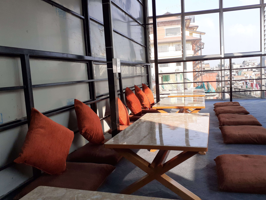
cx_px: 139
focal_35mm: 29
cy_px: 97
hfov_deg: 61.6
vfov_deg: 48.2
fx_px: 223
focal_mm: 3.6
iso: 40
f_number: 1.9
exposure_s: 1/437
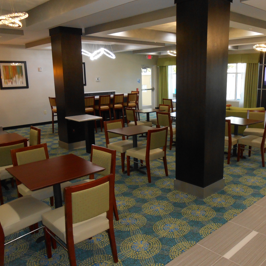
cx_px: 153
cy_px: 134
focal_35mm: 31
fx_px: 270
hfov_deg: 52.3
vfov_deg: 52.5
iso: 250
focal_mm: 4.6
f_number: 3.5
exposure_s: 1/25
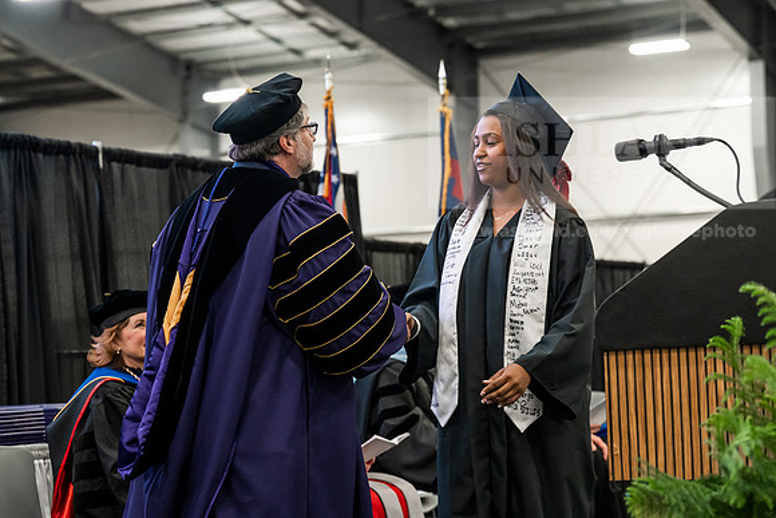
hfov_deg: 23.6
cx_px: 388
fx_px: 1854
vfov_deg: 15.9
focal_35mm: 86
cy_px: 259
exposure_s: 1/200
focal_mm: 86
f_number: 4.5
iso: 4000
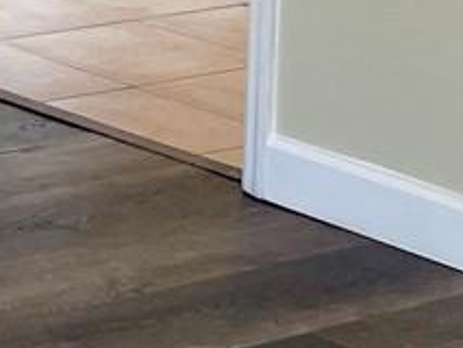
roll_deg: -1.0
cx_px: -470
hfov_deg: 9.5
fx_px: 2610
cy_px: -359
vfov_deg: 7.3
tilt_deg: -5.0
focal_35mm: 195
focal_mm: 4.2
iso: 64
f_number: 1.6
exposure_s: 1/60
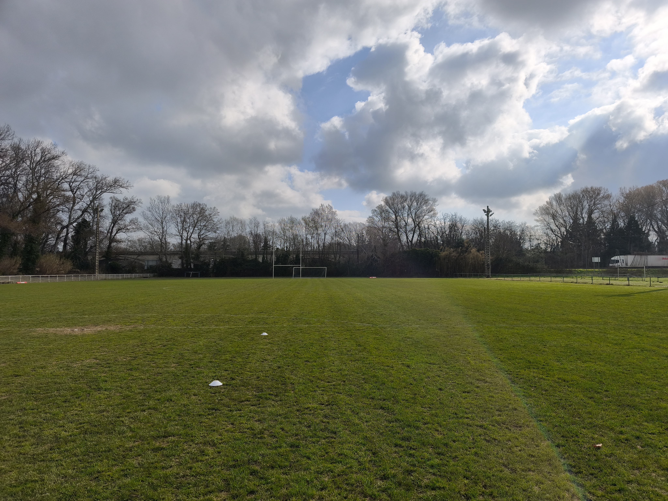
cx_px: 334
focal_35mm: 23
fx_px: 444
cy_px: 250
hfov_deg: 73.9
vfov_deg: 58.9
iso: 80
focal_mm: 6.57
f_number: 1.6
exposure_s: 1/15319
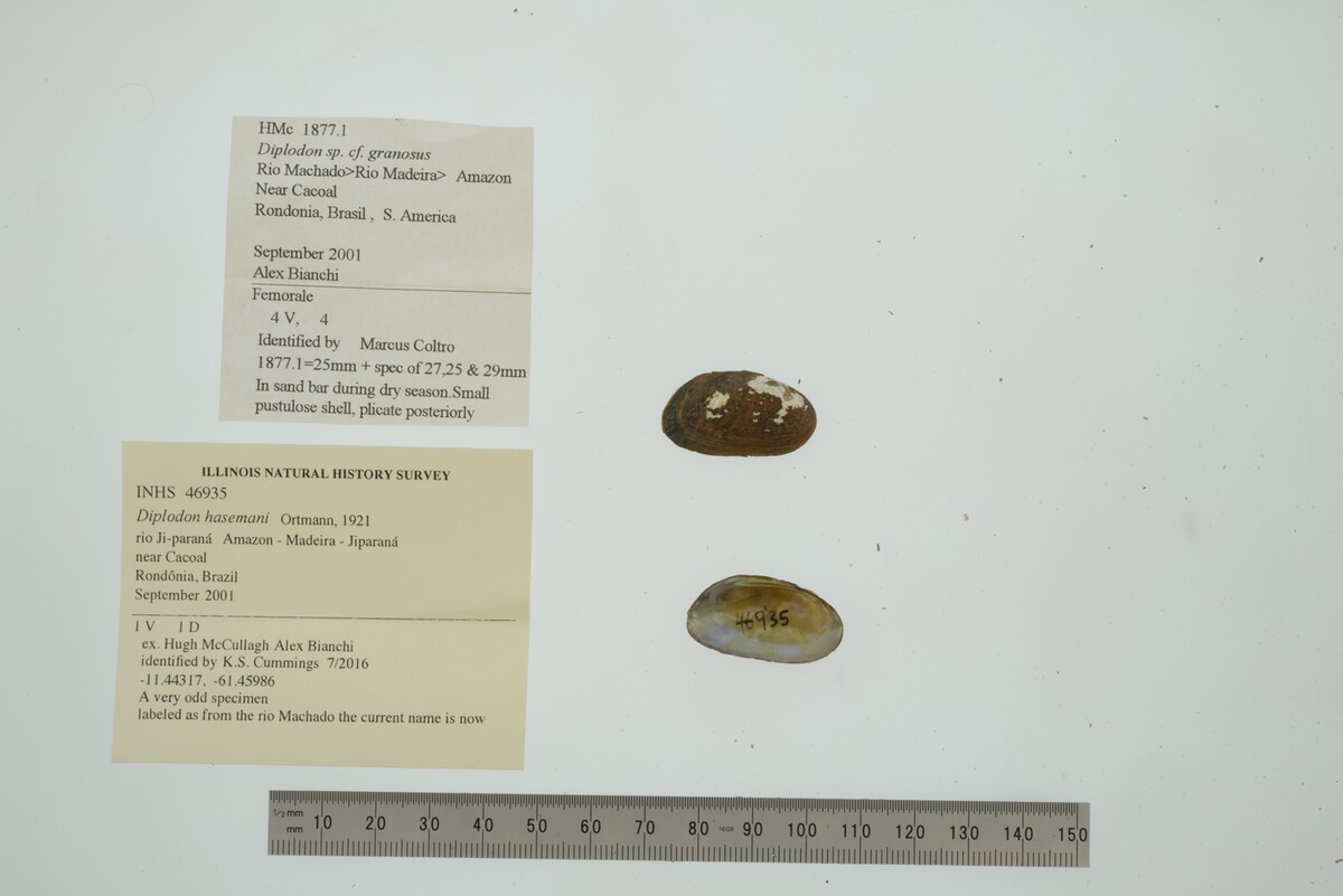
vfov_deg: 22.6
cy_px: 448
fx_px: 2239
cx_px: 672
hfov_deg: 33.4
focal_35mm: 60
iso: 100
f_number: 32
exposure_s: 1/13
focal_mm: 60
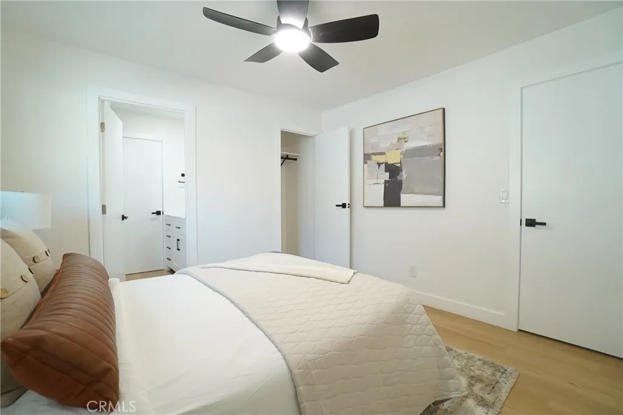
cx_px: 312
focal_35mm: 15
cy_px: 208
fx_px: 260
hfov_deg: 100.4
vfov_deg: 77.3
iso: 800
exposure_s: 1/30
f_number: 5.6
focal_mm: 10
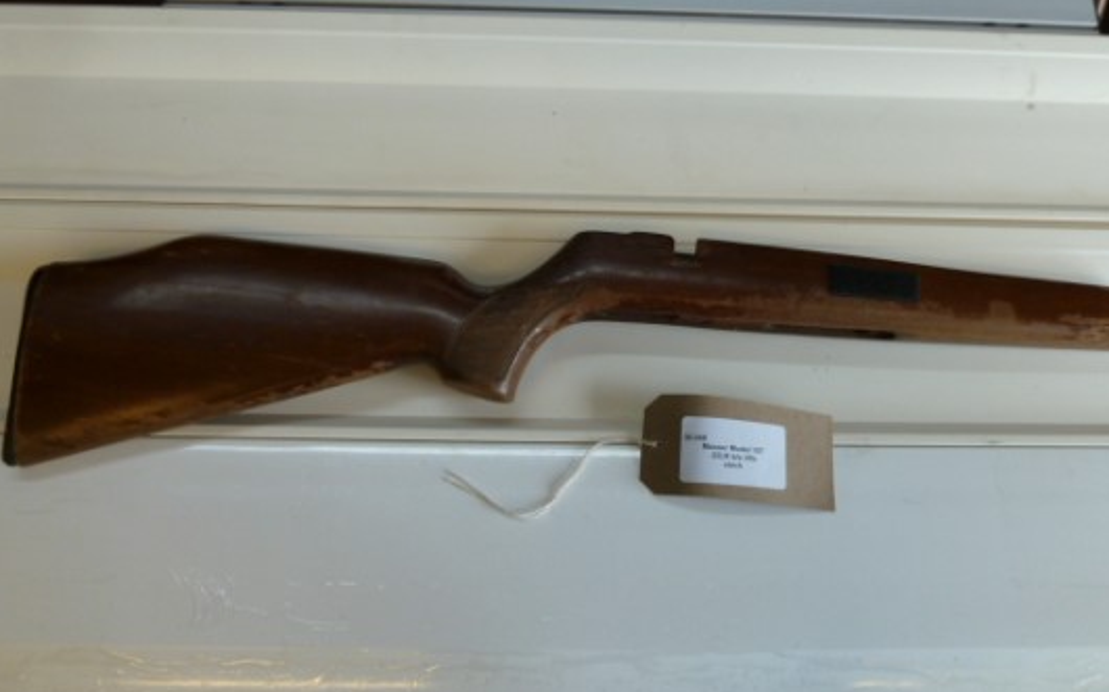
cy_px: 387
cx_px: 611
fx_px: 907
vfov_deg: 41.7
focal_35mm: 30
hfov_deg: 62.8
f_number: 3.3
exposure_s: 1/30
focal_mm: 4.1
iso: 125
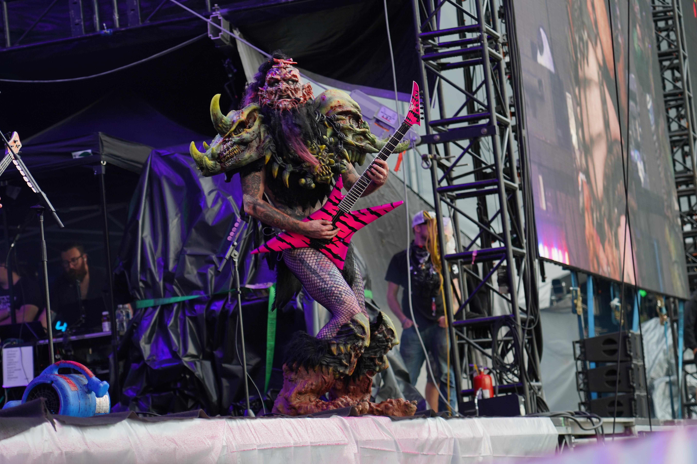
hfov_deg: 17.6
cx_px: 338
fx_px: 2246
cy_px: 221
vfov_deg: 11.8
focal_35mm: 116
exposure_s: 1/125
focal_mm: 105
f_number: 4
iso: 250
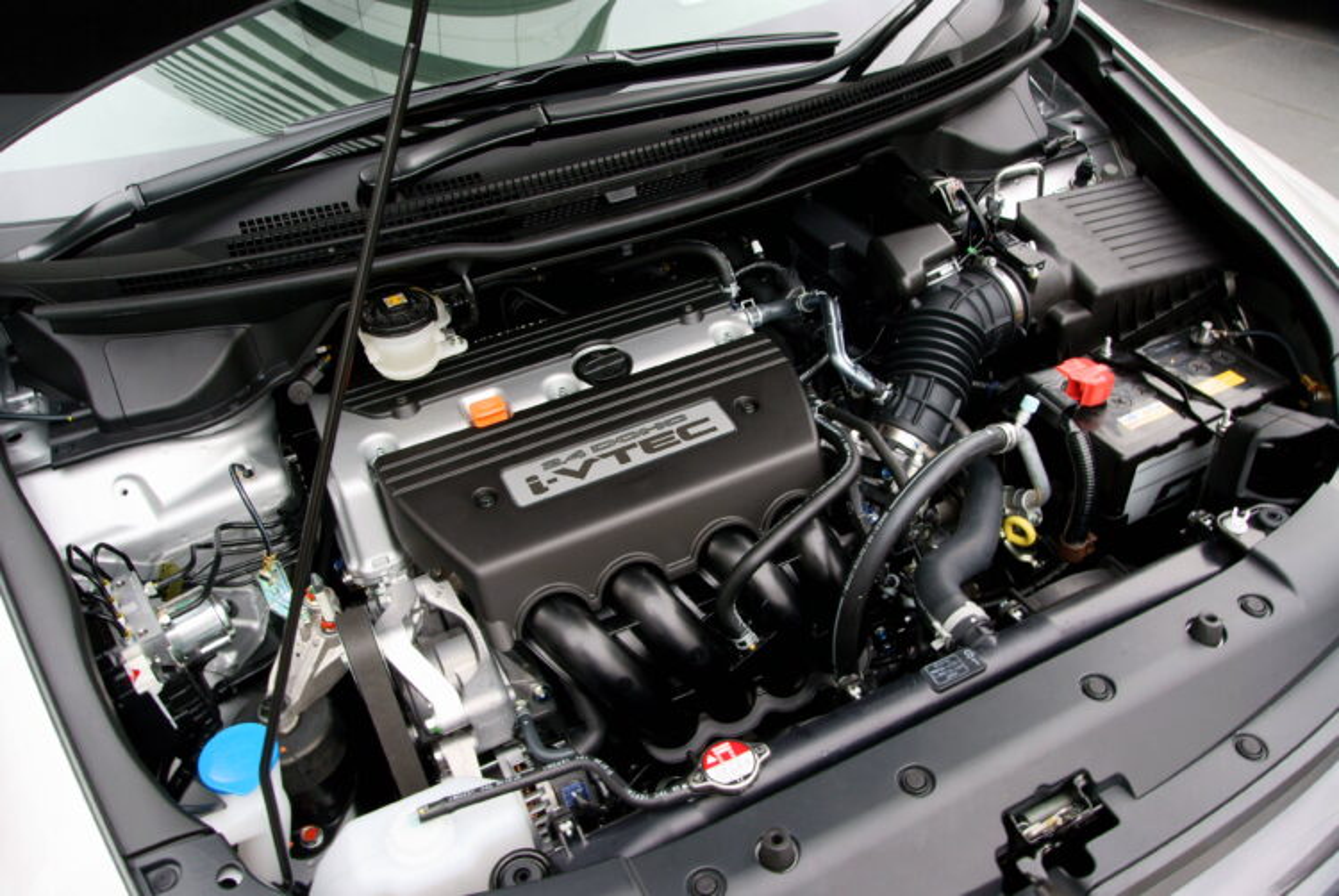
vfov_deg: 48.0
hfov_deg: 67.3
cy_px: 448
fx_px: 1005
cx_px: 670
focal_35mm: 27
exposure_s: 1/30
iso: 250
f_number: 8
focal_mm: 18
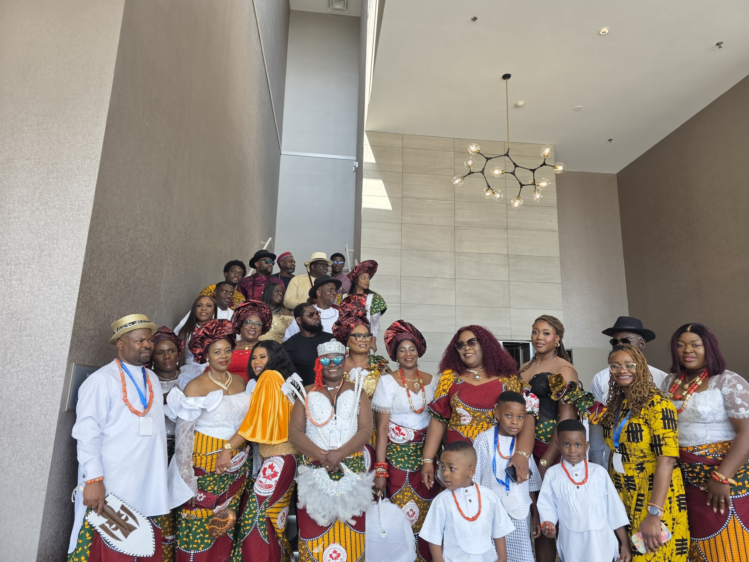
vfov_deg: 58.9
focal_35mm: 23
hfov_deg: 73.9
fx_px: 498
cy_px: 281
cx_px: 374
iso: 25
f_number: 1.7
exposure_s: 1/120
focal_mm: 6.3
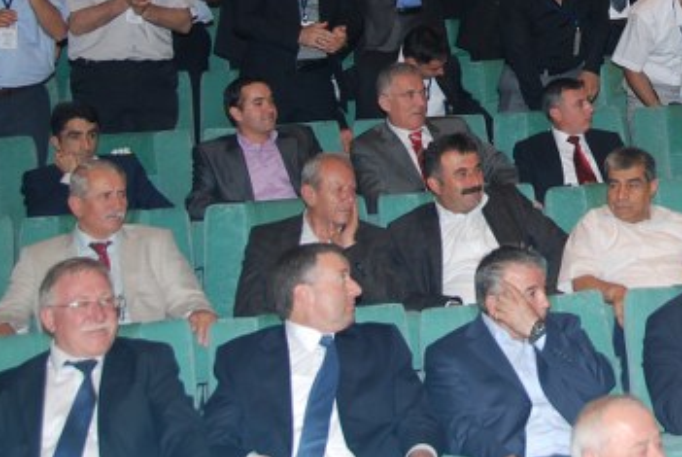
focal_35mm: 89
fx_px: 1688
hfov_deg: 22.2
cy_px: -42
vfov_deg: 15.0
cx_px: 639
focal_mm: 26
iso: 200
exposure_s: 1/60
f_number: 4
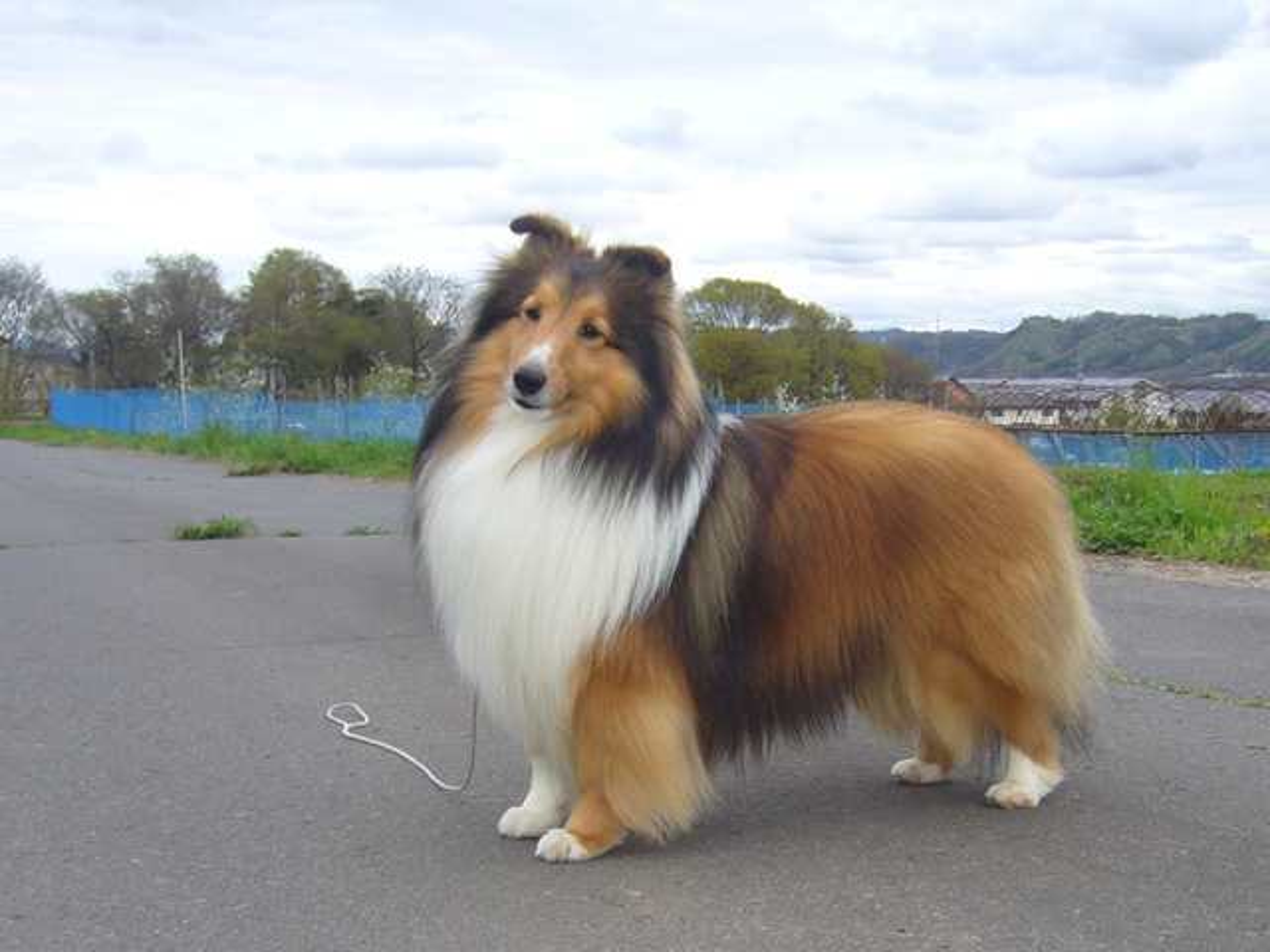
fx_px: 1284
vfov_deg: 40.7
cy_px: 476
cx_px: 635
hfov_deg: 52.6
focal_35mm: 35
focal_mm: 5.8
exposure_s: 1/125
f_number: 5.6
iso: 80
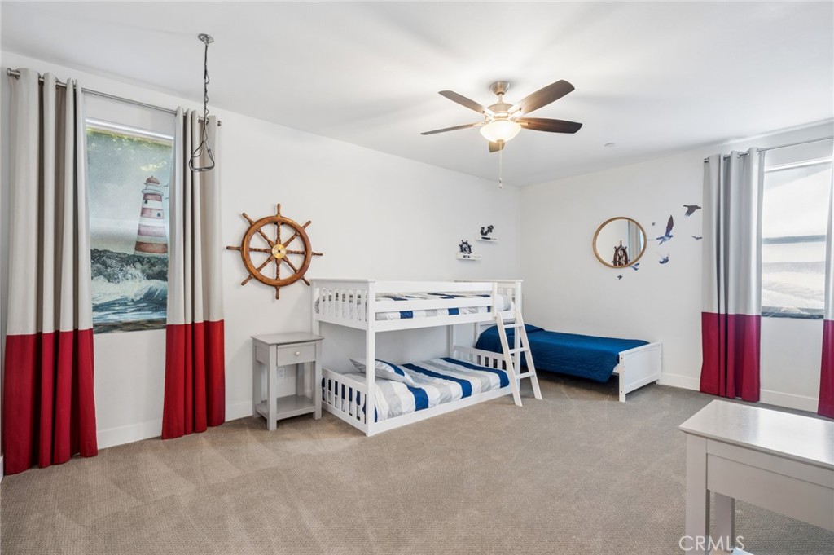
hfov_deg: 96.8
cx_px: 417
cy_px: 278
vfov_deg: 73.7
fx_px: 370
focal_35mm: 16
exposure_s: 1/1.25
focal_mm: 16
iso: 200
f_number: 10
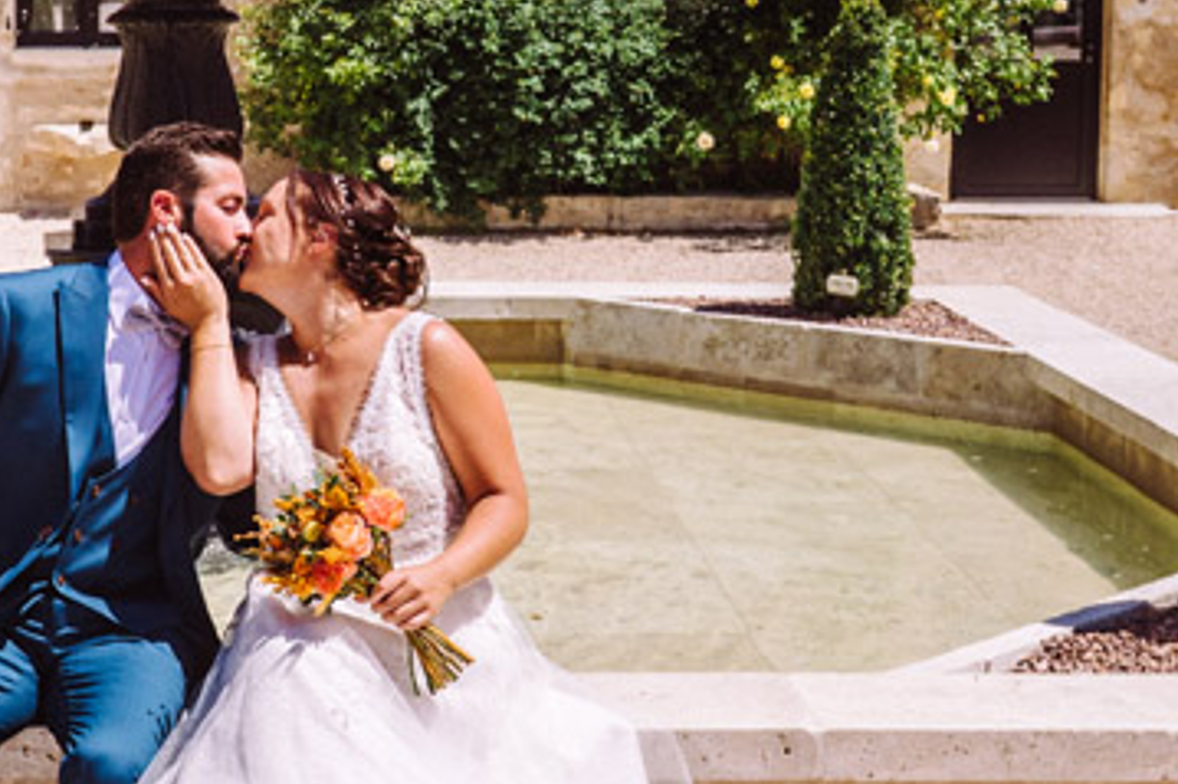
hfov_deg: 25.5
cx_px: 220
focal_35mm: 78
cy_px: 172
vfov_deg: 17.4
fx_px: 2551
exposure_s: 1/4000
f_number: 5
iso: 250
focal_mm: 28
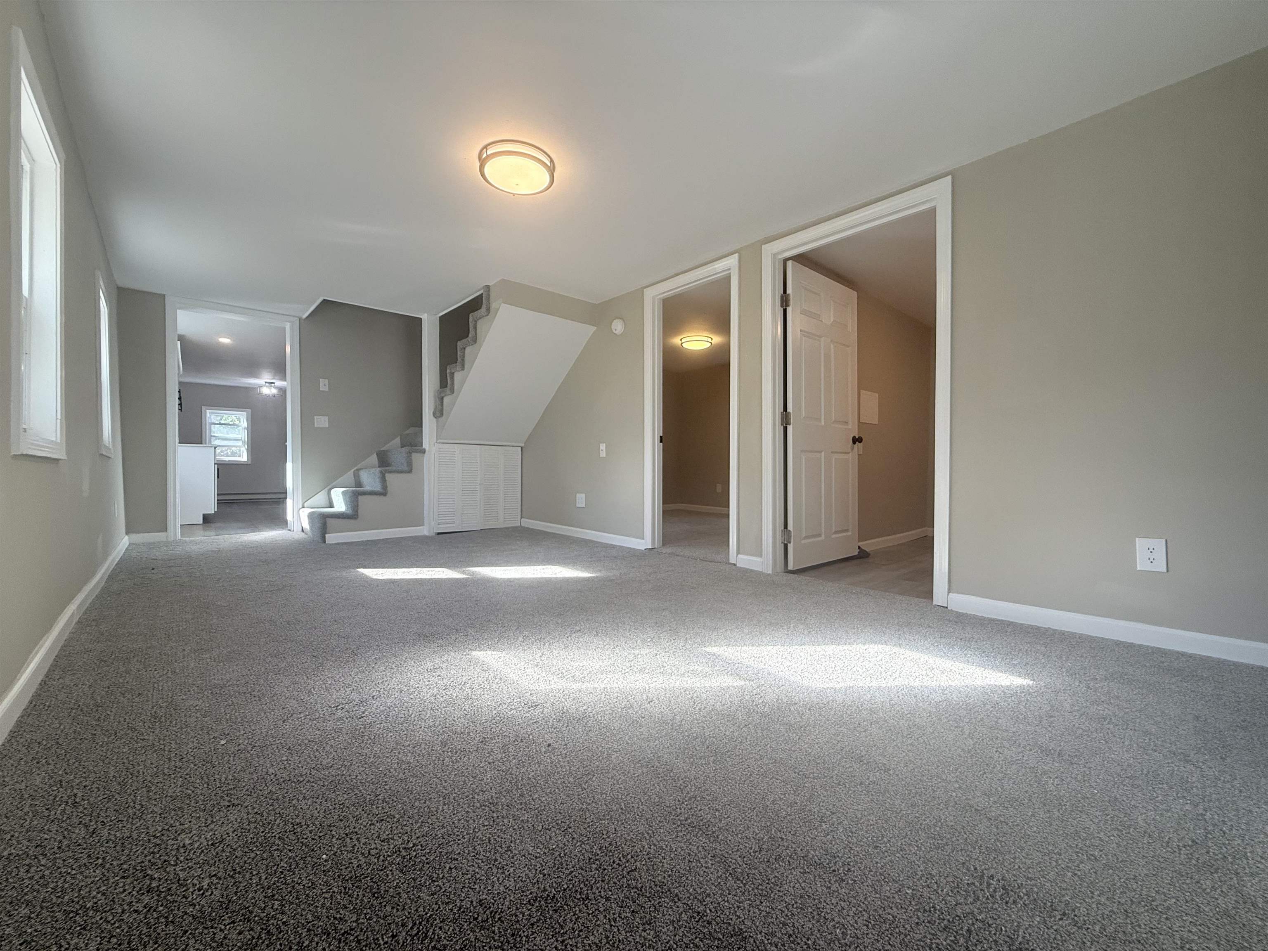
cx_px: 634
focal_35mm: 14
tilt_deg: +0.3
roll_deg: +0.6
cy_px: 476
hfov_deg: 102.1
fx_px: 513
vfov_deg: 85.7
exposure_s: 1/120
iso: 100
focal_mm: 2.22
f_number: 2.2
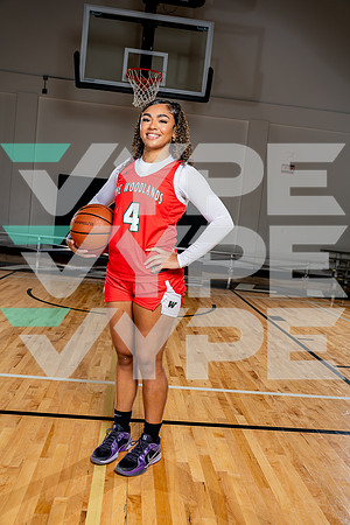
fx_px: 496
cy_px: 262
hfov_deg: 38.9
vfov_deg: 55.8
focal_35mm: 34
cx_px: 175
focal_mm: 34
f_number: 5.6
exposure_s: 1/250
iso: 200
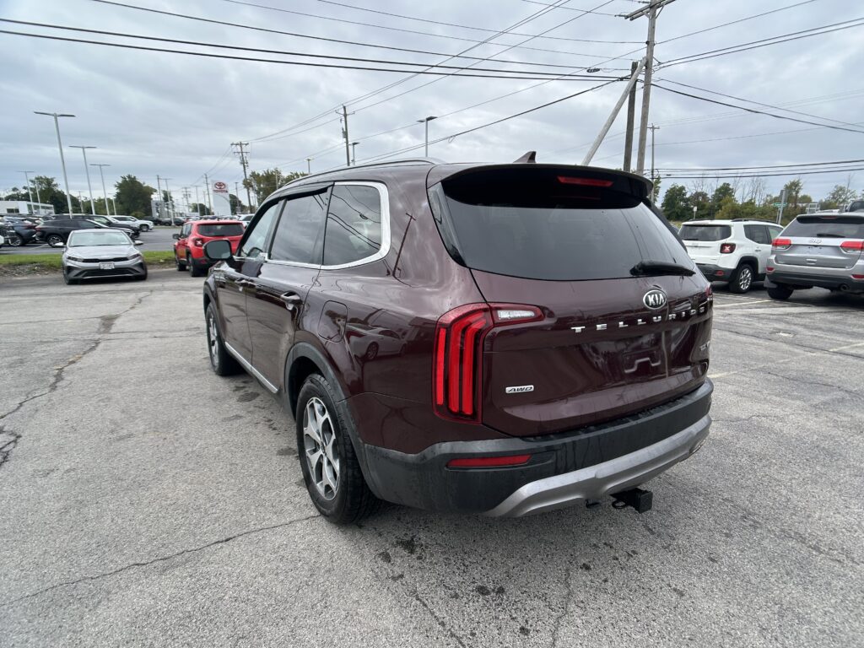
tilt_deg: -12.3
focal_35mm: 26
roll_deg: +0.0
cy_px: 324
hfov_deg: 67.3
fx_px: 649
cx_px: 432
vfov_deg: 53.1
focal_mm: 5.7
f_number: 1.5
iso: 50
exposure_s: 1/1972
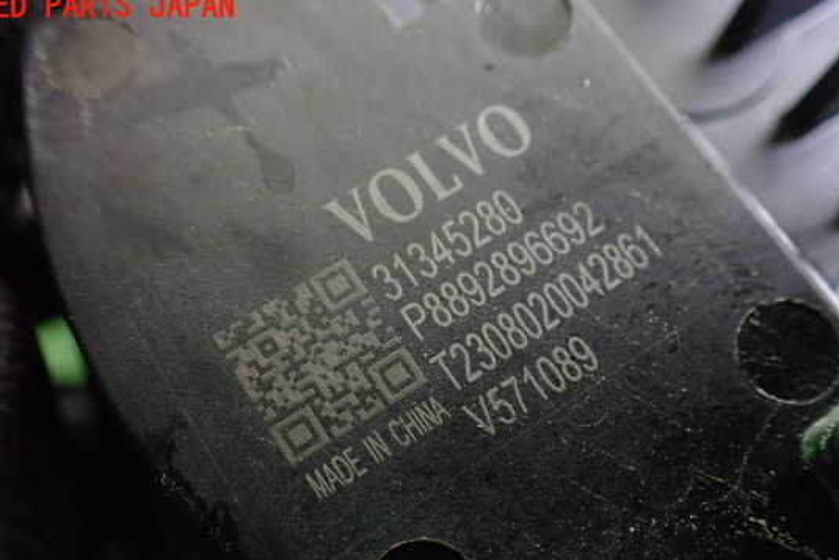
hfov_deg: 54.4
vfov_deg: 37.7
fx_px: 816
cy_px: 340
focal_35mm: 35
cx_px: 420
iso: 800
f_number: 2.3
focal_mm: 5.4
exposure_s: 1/40
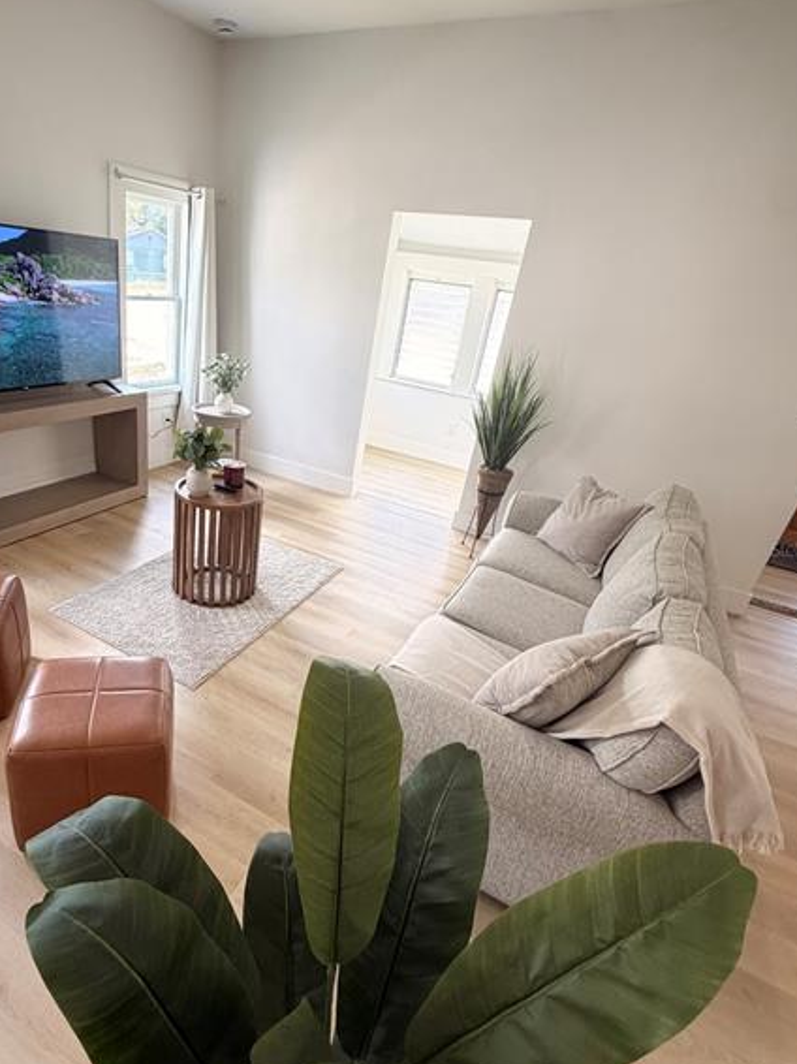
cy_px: 549
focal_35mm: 19
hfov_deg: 67.9
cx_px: 314
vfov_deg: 84.7
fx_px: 584
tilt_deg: -26.1
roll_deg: -6.9
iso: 320
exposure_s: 1/121
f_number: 2.2
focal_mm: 2.22
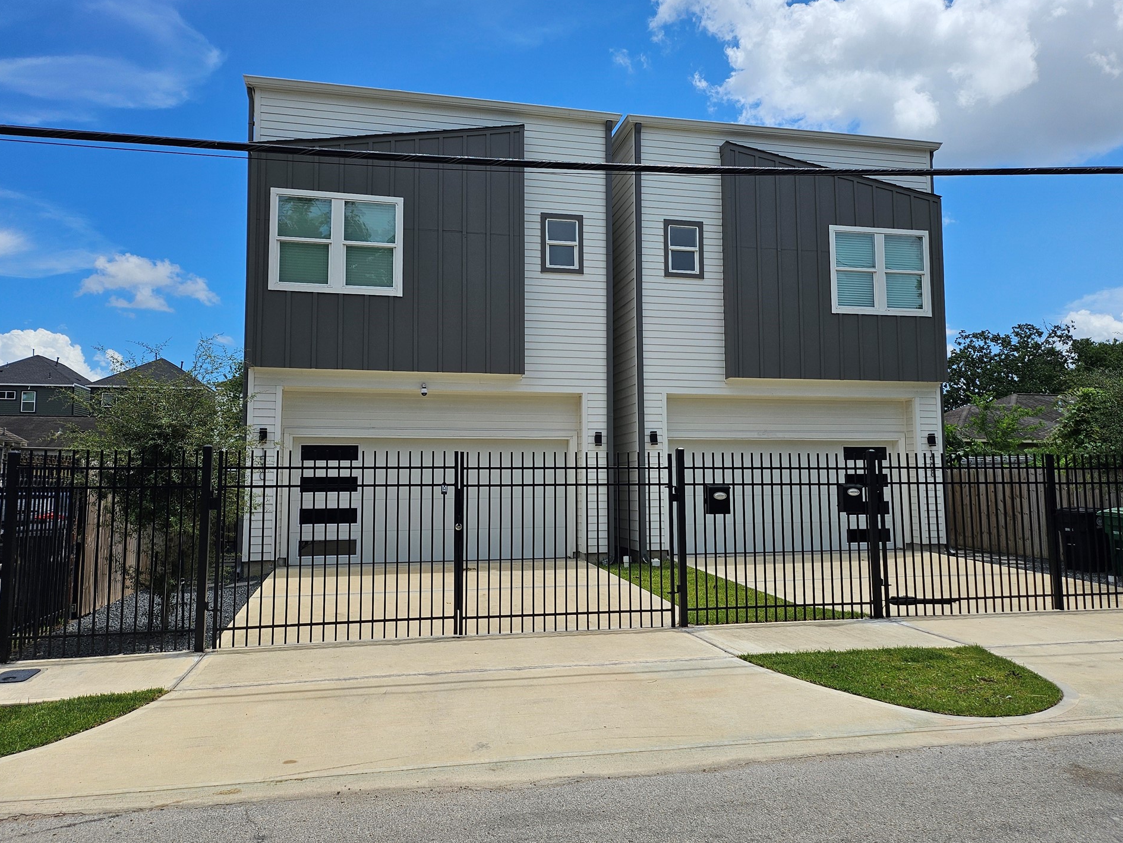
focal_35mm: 26
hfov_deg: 67.3
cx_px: 563
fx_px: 844
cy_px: 402
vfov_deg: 53.1
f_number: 1.8
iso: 50
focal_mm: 5
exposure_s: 1/6707
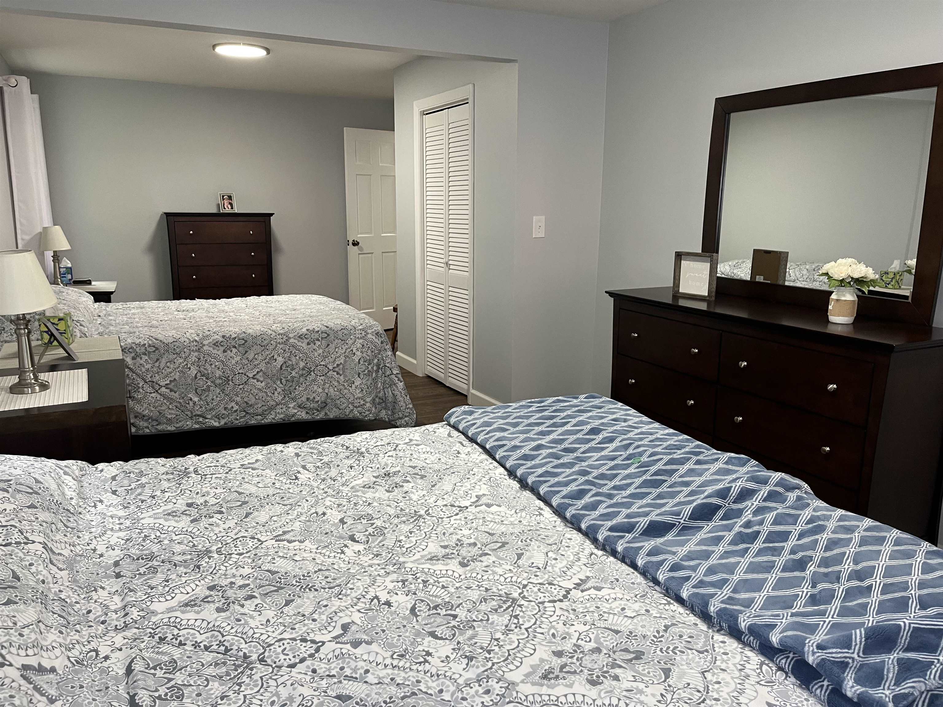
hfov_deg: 67.3
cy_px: 354
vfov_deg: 53.1
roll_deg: -1.1
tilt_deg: -9.4
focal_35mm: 26
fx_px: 708
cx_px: 472
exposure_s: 1/66
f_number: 1.6
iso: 100
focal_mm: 5.1
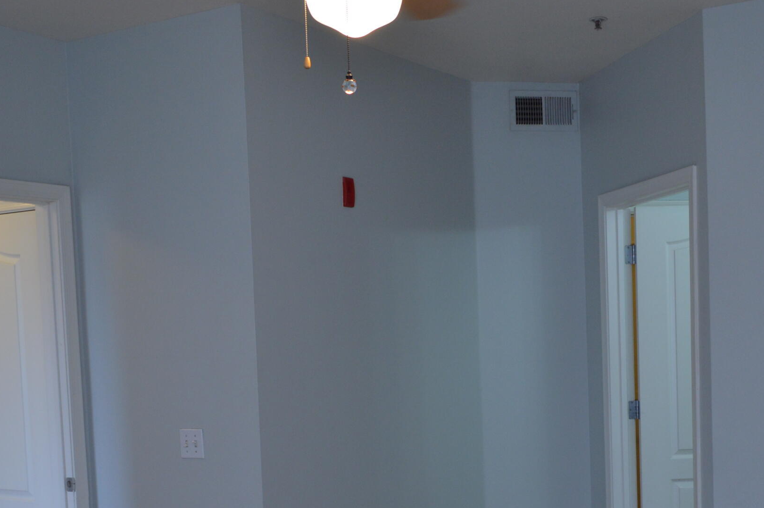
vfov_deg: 26.5
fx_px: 1060
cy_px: 397
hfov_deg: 39.5
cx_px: 448
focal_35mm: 50
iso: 400
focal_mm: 18
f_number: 4
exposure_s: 1/60
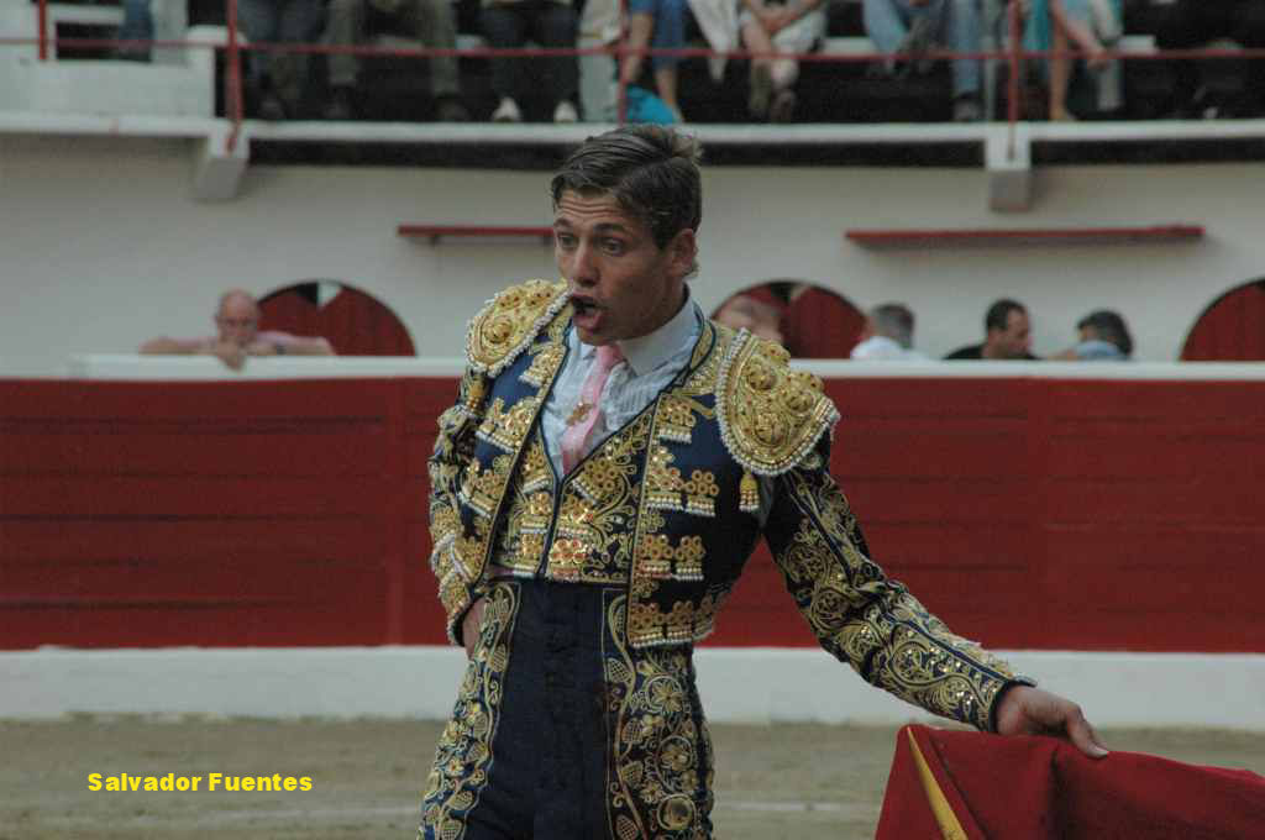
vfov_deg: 4.6
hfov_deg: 6.9
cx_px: 632
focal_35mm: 300
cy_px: 420
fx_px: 10528
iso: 1250
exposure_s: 1/400
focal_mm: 200
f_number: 9
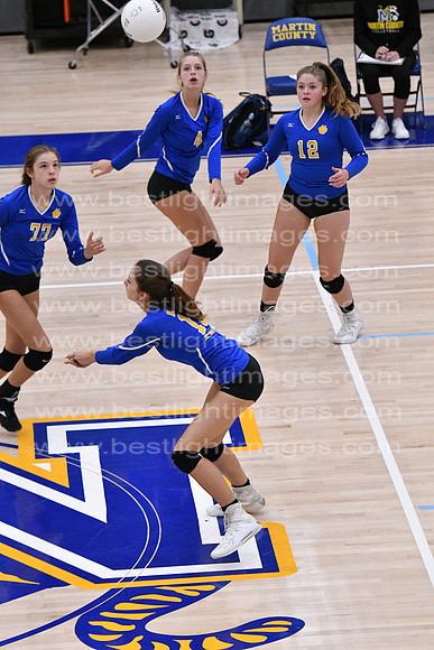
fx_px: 3659
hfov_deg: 6.8
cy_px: 325
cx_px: 217
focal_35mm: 202
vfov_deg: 10.2
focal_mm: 135
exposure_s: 1/1250
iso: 6400
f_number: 3.2
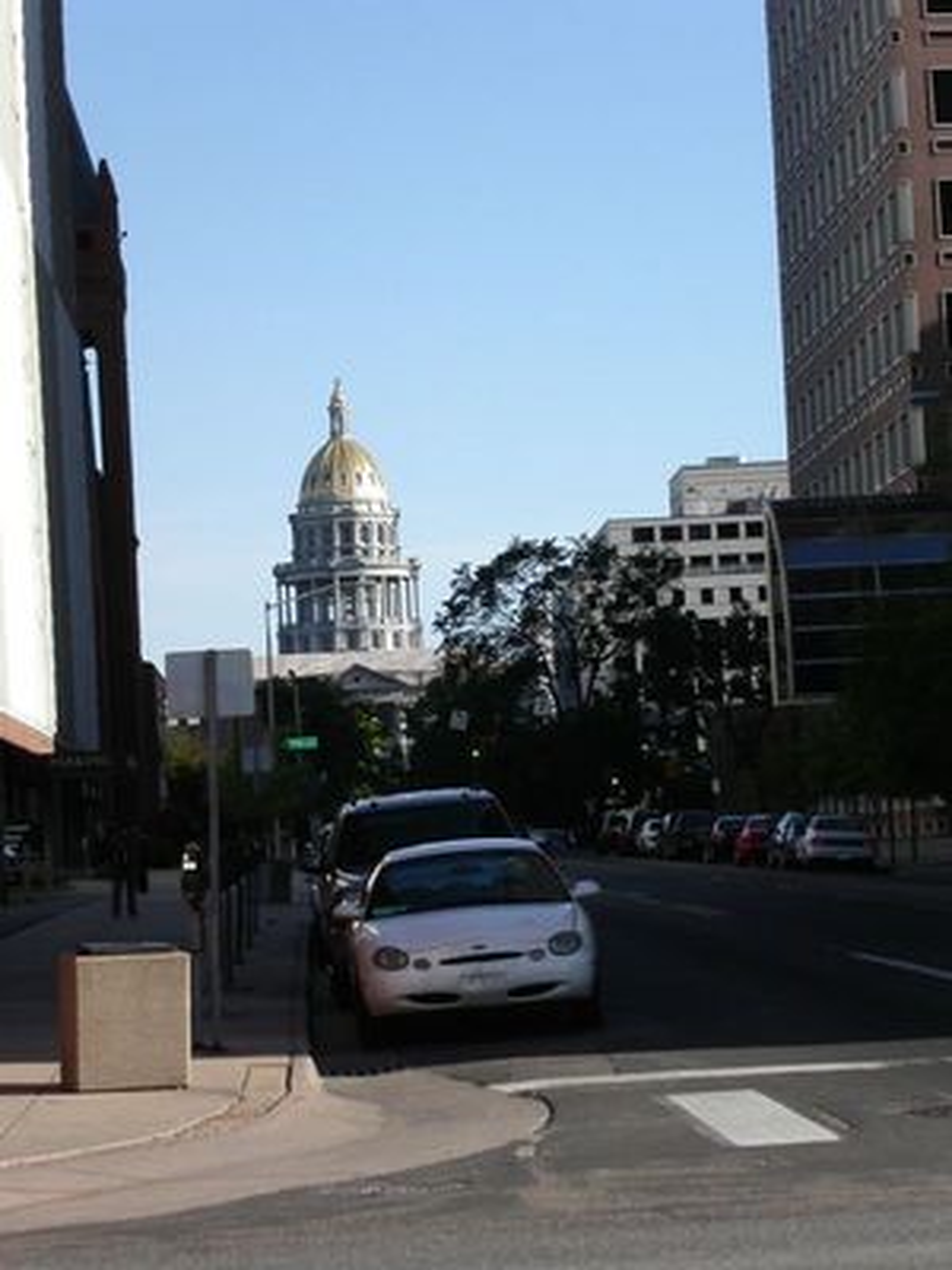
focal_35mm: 114
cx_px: 476
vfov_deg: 17.3
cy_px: 635
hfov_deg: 13.0
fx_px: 4180
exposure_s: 1/1000
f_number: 4.7
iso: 141
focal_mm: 23.4
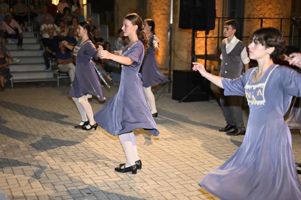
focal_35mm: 50
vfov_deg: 26.9
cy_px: 100
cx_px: 150
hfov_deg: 39.6
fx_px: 418
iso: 720
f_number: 1.8
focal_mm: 50
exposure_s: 1/125
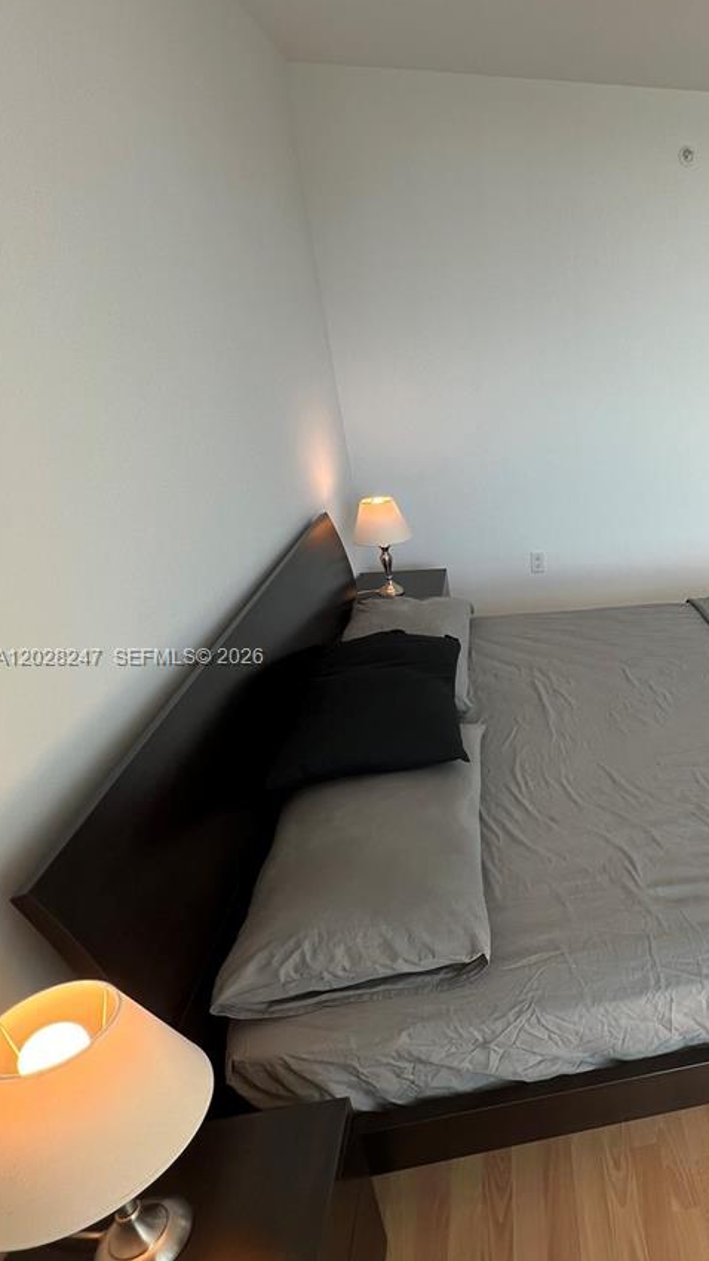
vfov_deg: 86.6
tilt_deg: -22.8
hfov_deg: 48.9
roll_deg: -0.3
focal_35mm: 20
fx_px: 669
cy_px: 659
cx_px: 657
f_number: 1.8
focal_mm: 1.57
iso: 32
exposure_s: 1/120
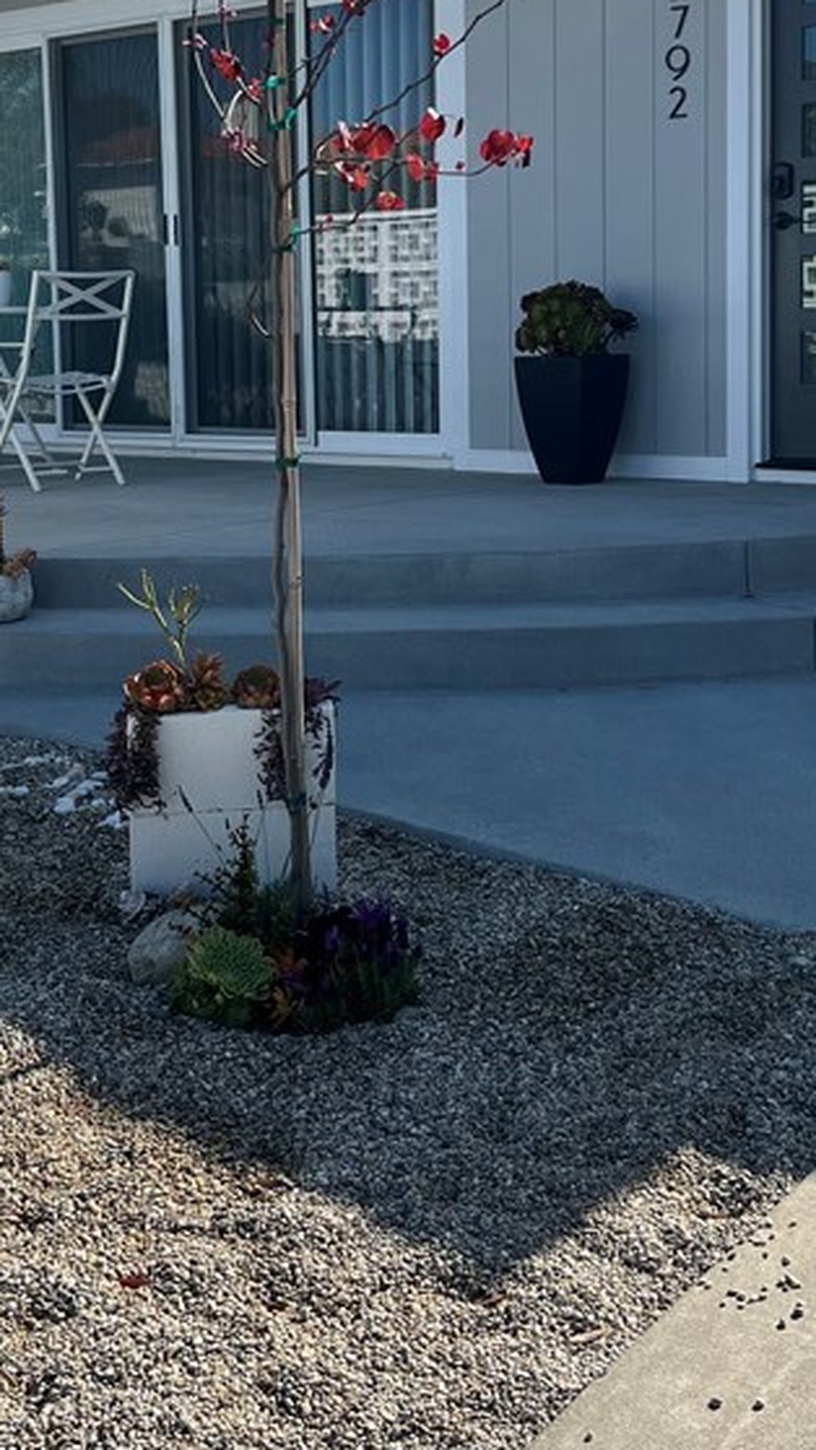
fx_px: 2000
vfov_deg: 39.3
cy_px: 463
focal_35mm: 52
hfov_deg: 23.1
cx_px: 369
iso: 50
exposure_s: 1/4444
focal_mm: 5.7
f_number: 1.5
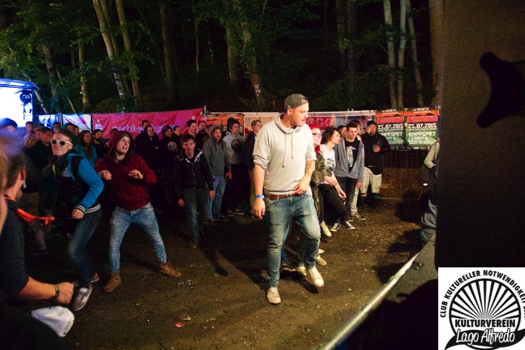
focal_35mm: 28
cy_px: 165
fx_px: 408
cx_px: 244
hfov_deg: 65.4
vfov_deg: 46.4
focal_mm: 24
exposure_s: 1/90
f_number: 3.5
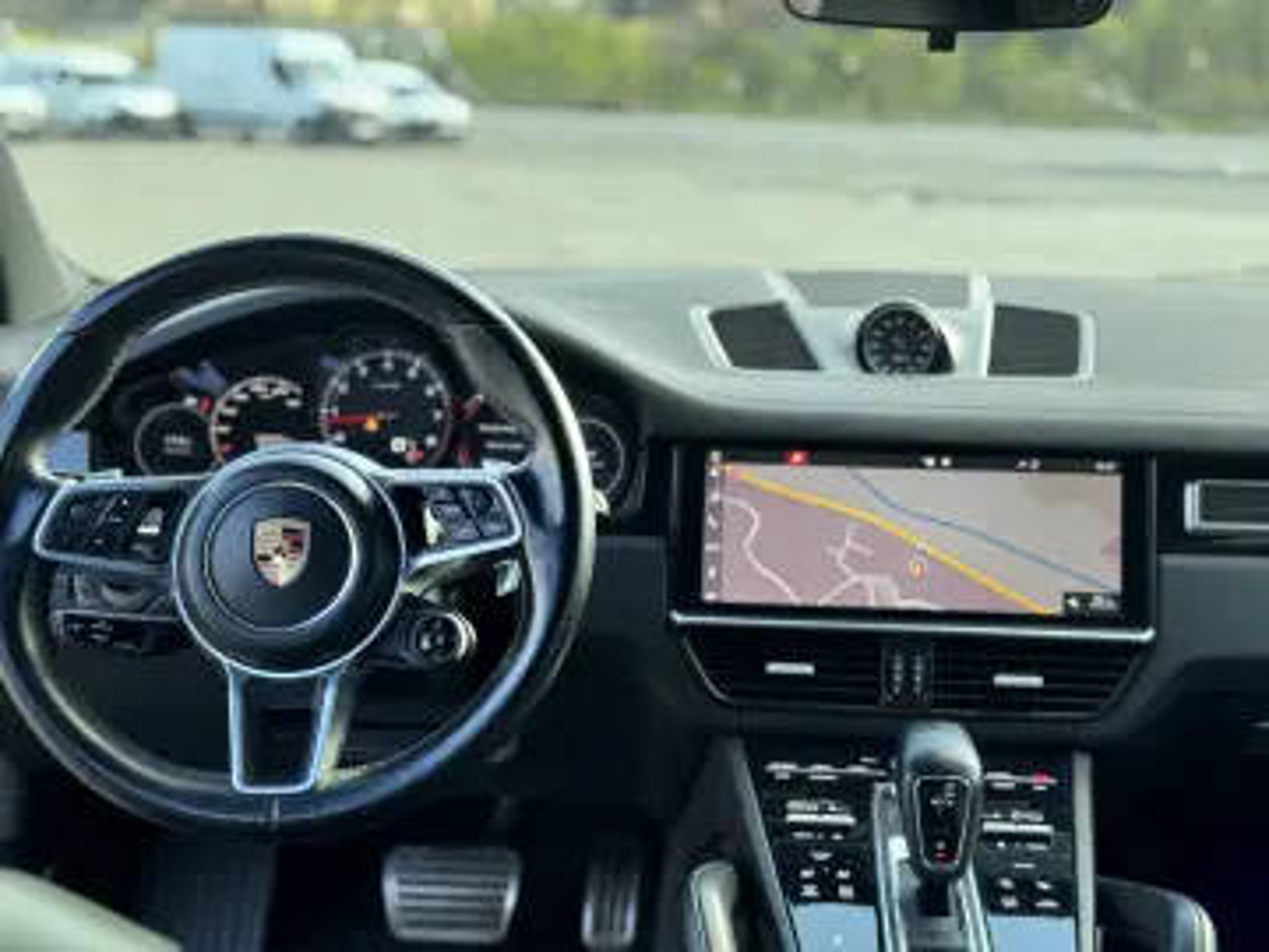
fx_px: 1760
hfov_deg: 39.7
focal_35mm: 48
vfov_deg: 30.3
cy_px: 476
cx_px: 634
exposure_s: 1/121
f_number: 1.78
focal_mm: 6.76
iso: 100
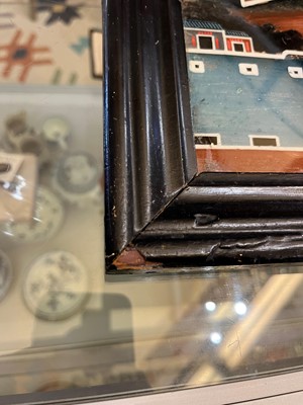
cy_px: 202
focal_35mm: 26
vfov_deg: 67.3
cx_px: 152
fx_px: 303
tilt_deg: -67.5
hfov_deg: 53.1
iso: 160
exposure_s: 1/50
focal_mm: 5.1
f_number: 1.6
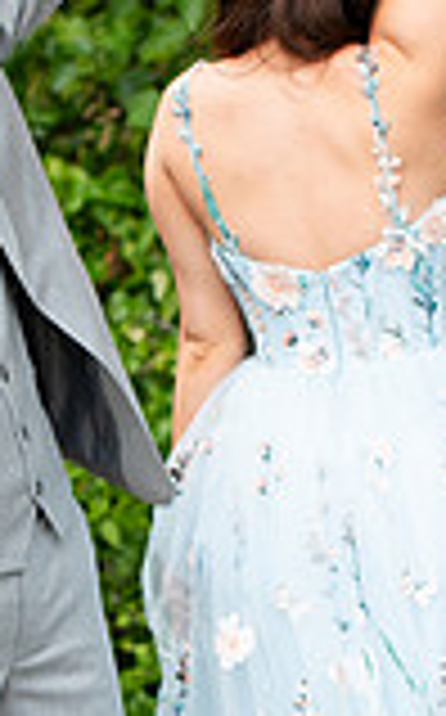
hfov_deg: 4.1
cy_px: 335
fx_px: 6279
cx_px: 181
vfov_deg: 6.5
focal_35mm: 322
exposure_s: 1/640
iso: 100
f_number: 2.8
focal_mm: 70
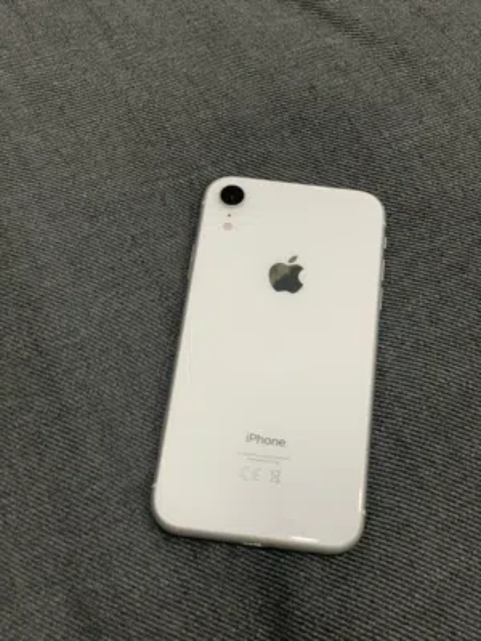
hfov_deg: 28.0
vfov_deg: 36.8
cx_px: 240
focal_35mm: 52
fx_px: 963
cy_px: 320
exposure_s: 1/60
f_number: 2.4
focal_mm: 6
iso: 320
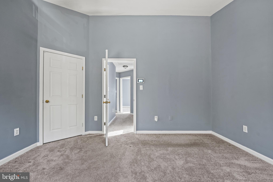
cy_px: 91
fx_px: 106
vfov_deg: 81.2
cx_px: 136
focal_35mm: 14
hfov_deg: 104.3
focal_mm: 14
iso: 160
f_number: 7.1
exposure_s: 1/1.25
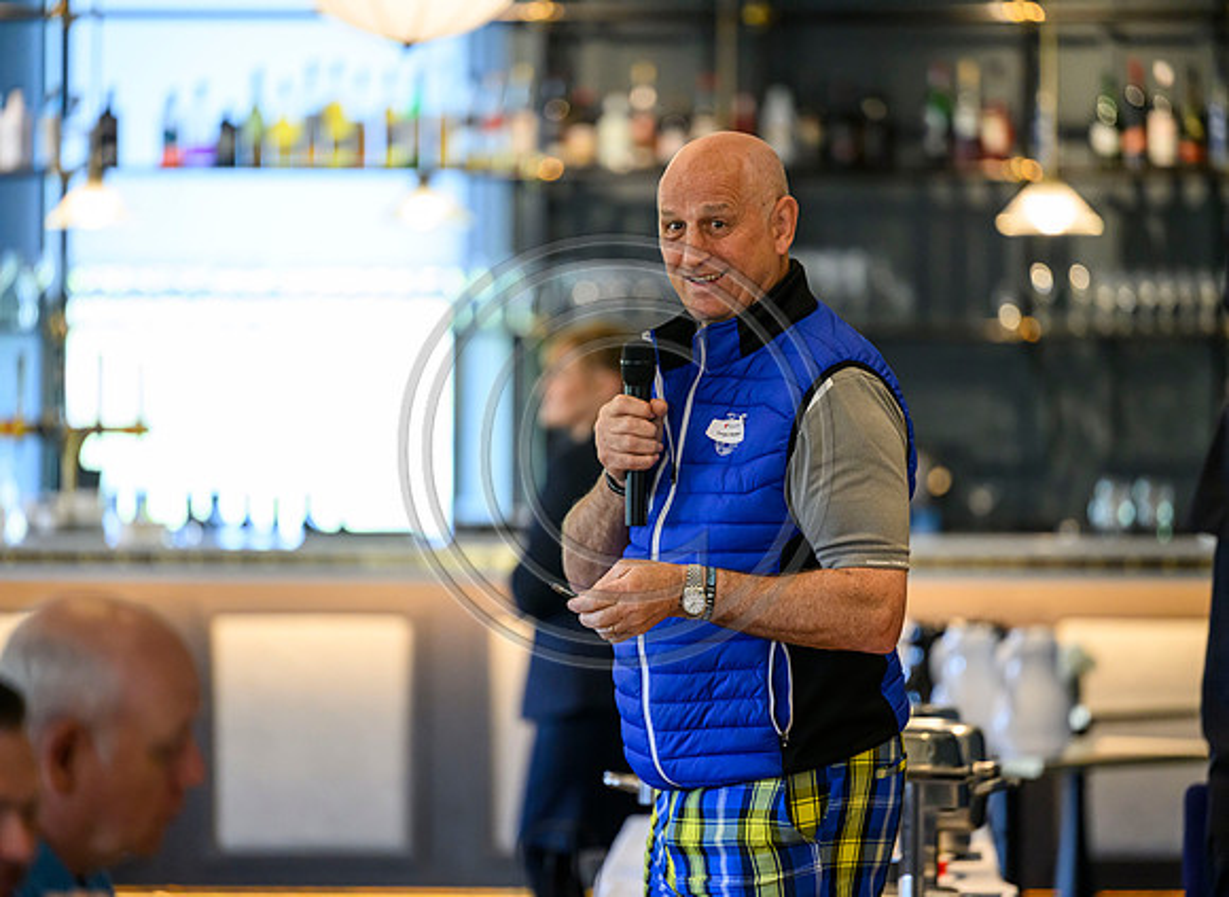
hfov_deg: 9.4
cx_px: 672
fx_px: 7467
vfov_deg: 6.9
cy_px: 448
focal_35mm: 212
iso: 3200
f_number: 2.8
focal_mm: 200
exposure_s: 1/400
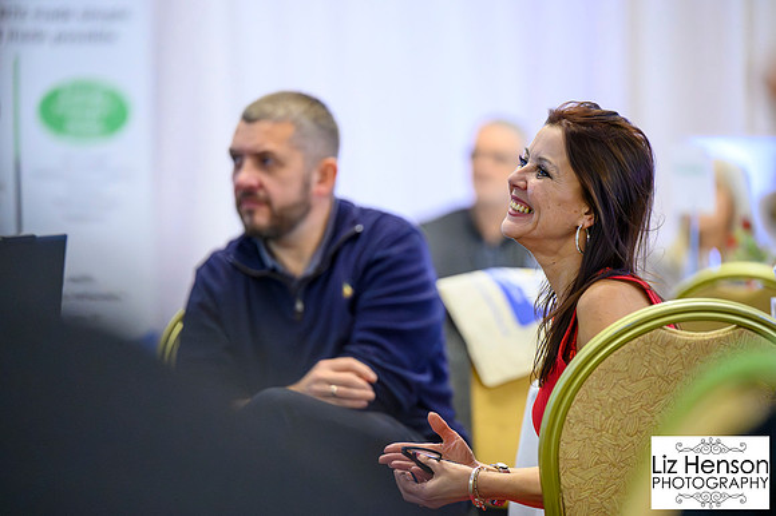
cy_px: 258
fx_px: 4378
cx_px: 388
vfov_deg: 6.8
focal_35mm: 203
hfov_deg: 10.1
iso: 12800
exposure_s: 1/200
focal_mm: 200
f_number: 2.8
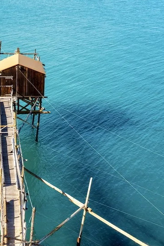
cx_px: 15
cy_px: 175
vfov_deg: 31.0
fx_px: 438
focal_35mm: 64
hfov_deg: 20.8
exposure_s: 1/250
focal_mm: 10.59
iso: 100
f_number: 6.3
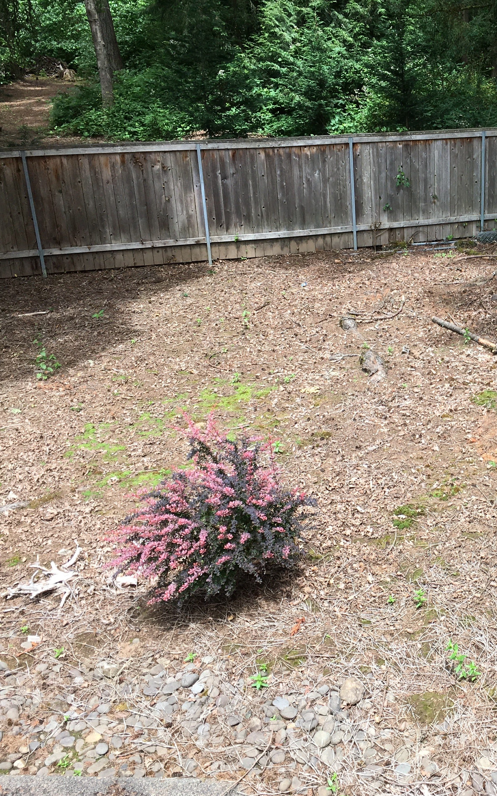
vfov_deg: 47.2
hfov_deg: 29.0
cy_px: 404
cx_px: 468
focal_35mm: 42
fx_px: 910
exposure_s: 1/439
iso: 25
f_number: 2.2
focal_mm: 4.15
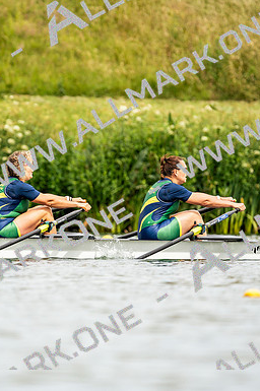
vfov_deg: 2.3
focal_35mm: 905
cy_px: 196
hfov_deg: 1.5
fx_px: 9821
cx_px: 103
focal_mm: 600
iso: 500
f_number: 6.3
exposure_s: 1/2000
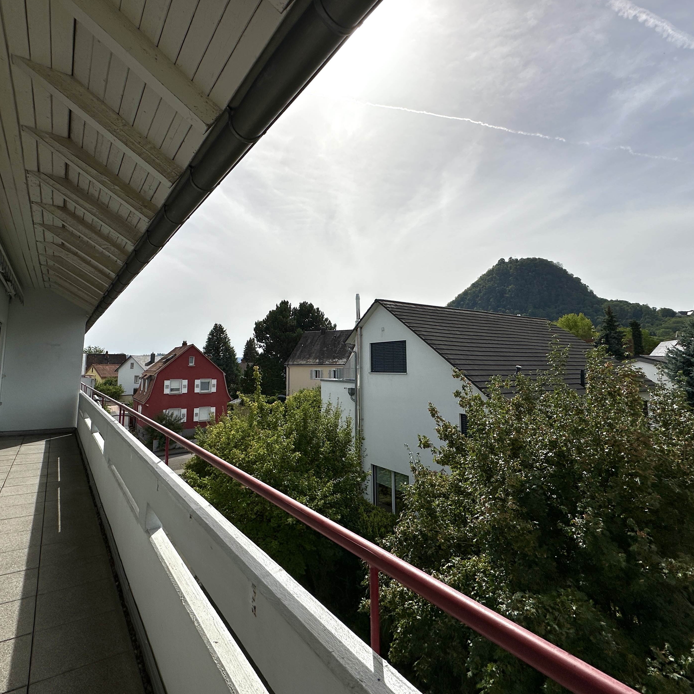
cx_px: 335
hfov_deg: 80.7
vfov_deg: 80.6
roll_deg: +0.4
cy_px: 319
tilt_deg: +7.1
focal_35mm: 18
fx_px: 408
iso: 40
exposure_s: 1/7299
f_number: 2.2
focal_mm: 2.22
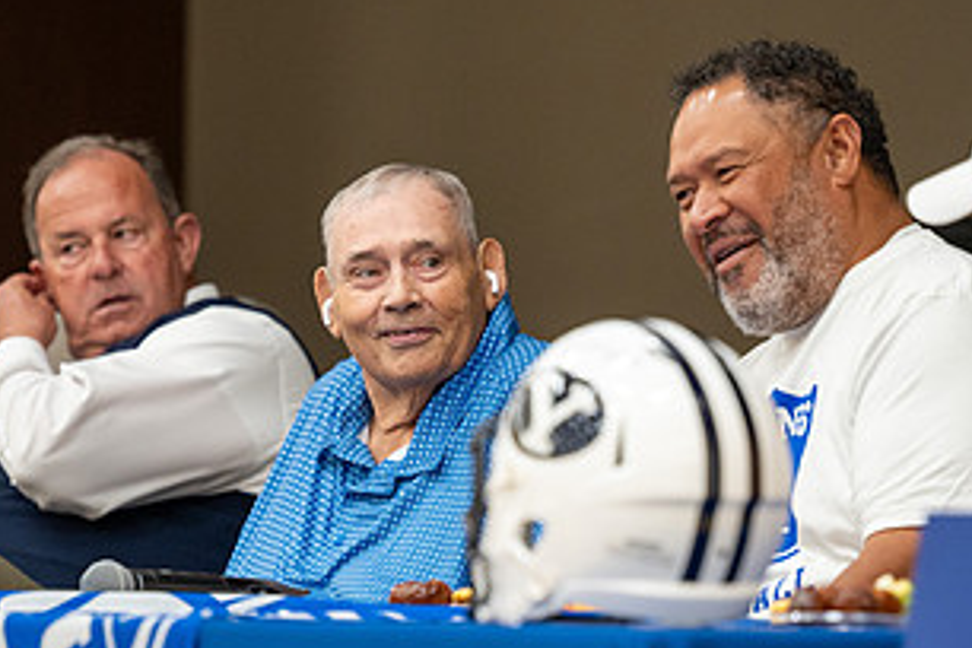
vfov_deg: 4.1
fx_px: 8963
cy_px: 410
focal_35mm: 332
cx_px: 504
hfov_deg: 6.2
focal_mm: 155
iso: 1250
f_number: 2.8
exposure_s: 1/200
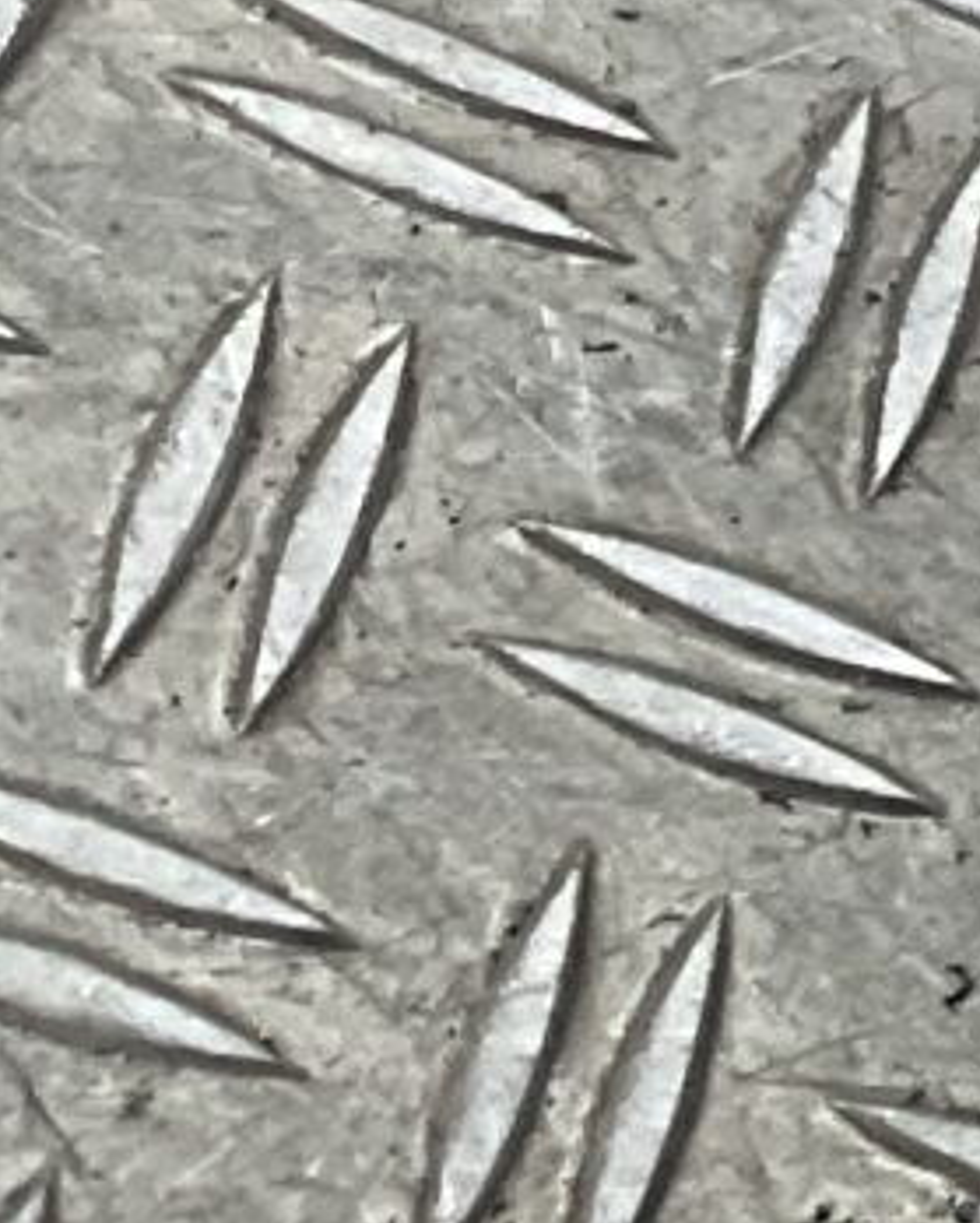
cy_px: -1827
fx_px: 7531
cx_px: 4373
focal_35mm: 208
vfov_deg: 8.4
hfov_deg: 5.9
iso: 16
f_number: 1.8
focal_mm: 3
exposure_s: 1/113
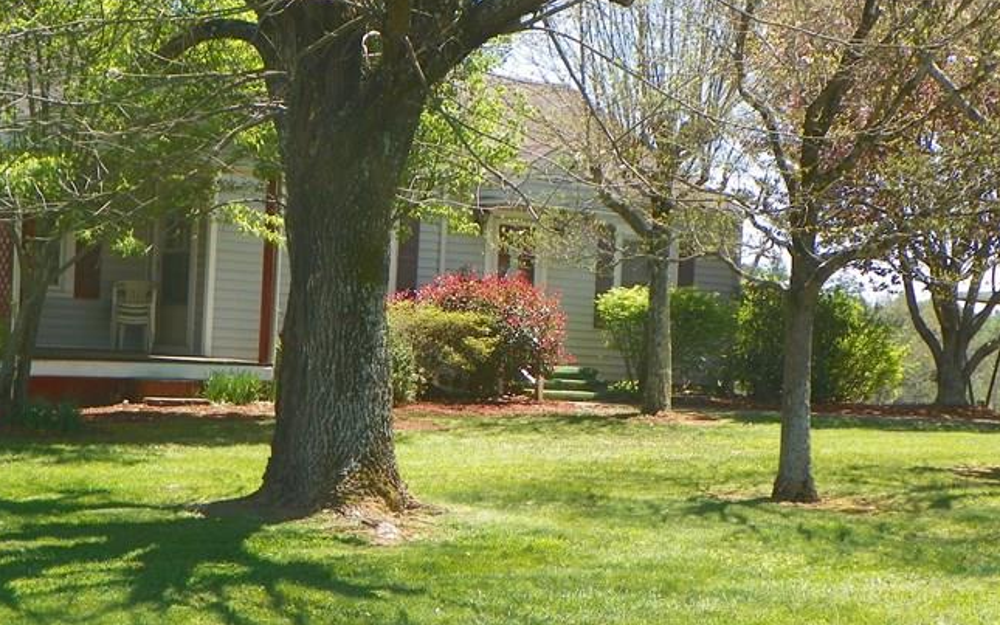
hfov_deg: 27.8
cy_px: 405
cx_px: 482
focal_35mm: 74
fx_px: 2017
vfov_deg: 17.6
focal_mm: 7.9
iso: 64
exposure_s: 1/200
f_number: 4
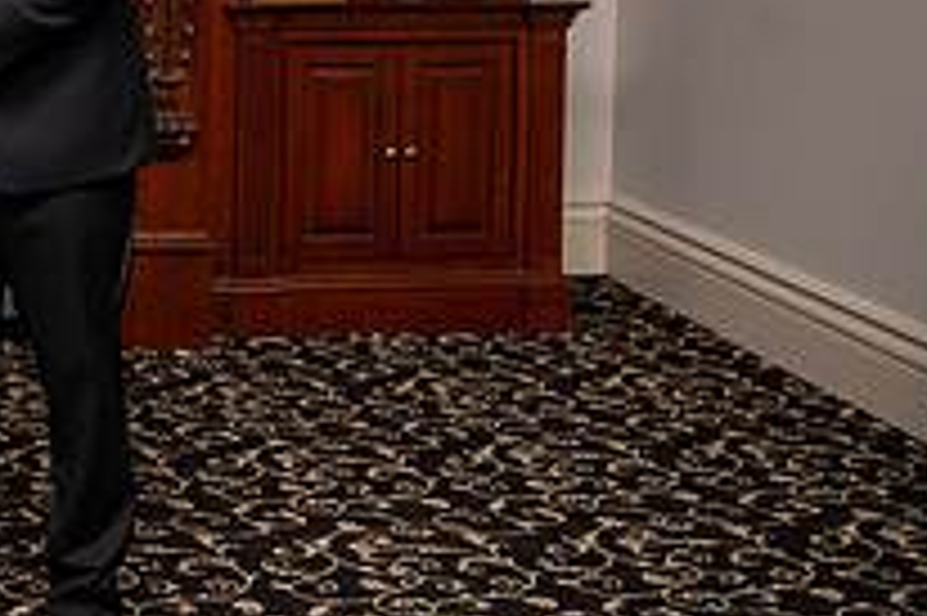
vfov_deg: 17.4
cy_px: -45
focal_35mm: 76
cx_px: -230
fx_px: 1955
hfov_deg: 23.9
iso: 800
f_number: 4.5
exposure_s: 1/125
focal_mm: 27
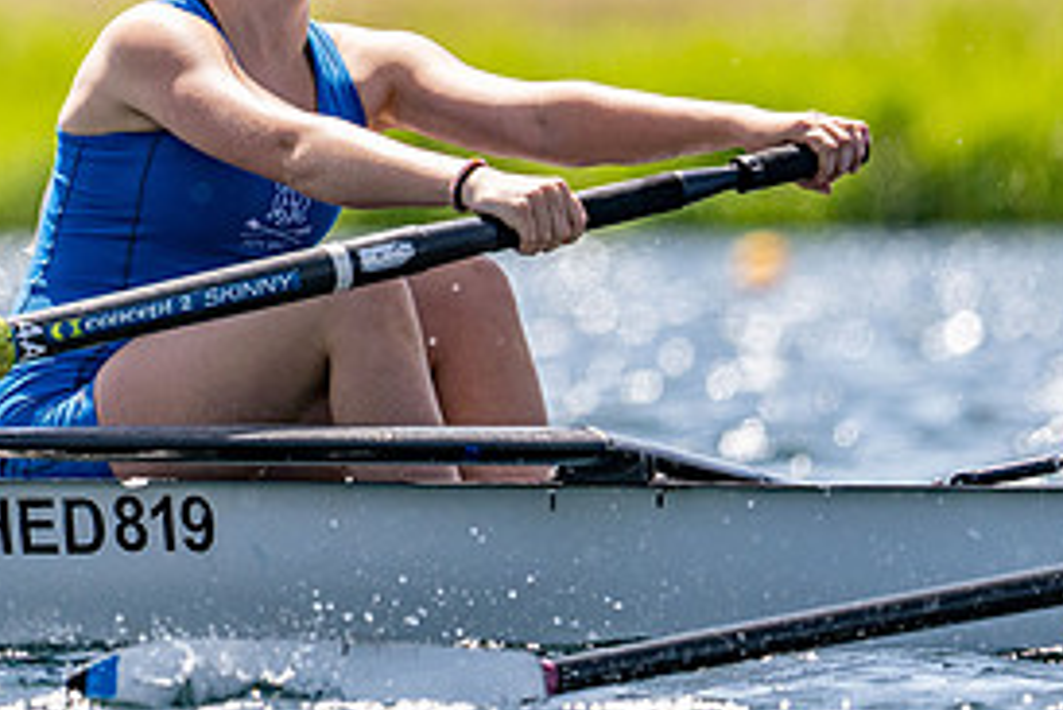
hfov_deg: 1.6
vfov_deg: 1.1
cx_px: 194
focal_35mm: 1269
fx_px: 37489
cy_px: 93
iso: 250
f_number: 4.5
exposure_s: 1/2500
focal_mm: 400
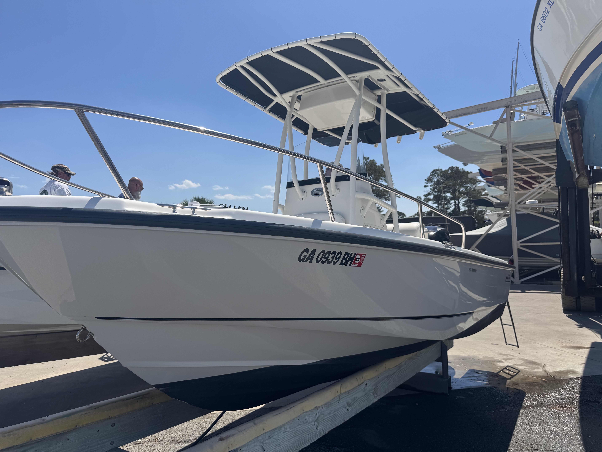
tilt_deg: +2.5
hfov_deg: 71.6
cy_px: 226
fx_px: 417
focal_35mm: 24
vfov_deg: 56.8
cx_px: 301
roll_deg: +1.7
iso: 80
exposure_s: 1/5814
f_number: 1.78
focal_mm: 6.76
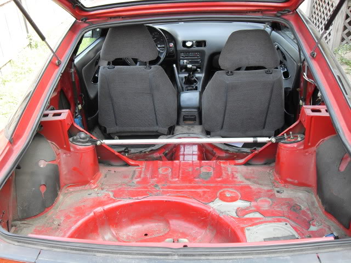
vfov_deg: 38.7
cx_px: 176
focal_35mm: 37
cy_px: 132
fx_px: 375
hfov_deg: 50.1
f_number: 2.8
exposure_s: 1/90
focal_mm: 6.3
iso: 100
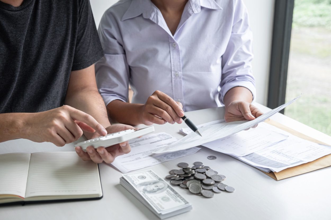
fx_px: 487
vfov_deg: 25.5
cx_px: 166
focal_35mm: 53
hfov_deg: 37.5
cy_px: 110
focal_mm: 35
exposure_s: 1/180
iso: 200
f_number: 3.2
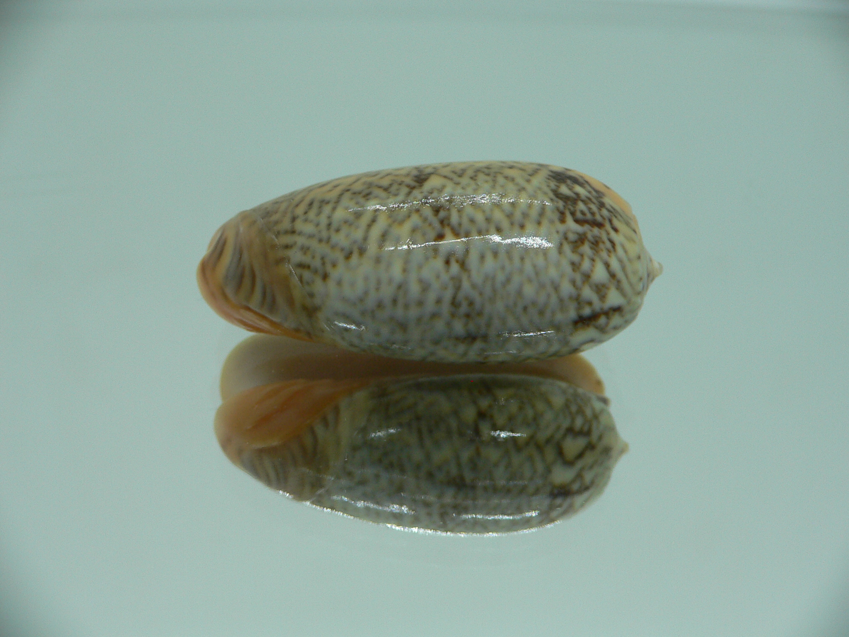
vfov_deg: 40.7
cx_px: 424
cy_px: 318
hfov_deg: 52.6
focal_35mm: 35
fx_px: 858
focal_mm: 4.6
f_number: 2.8
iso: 80
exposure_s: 1/60
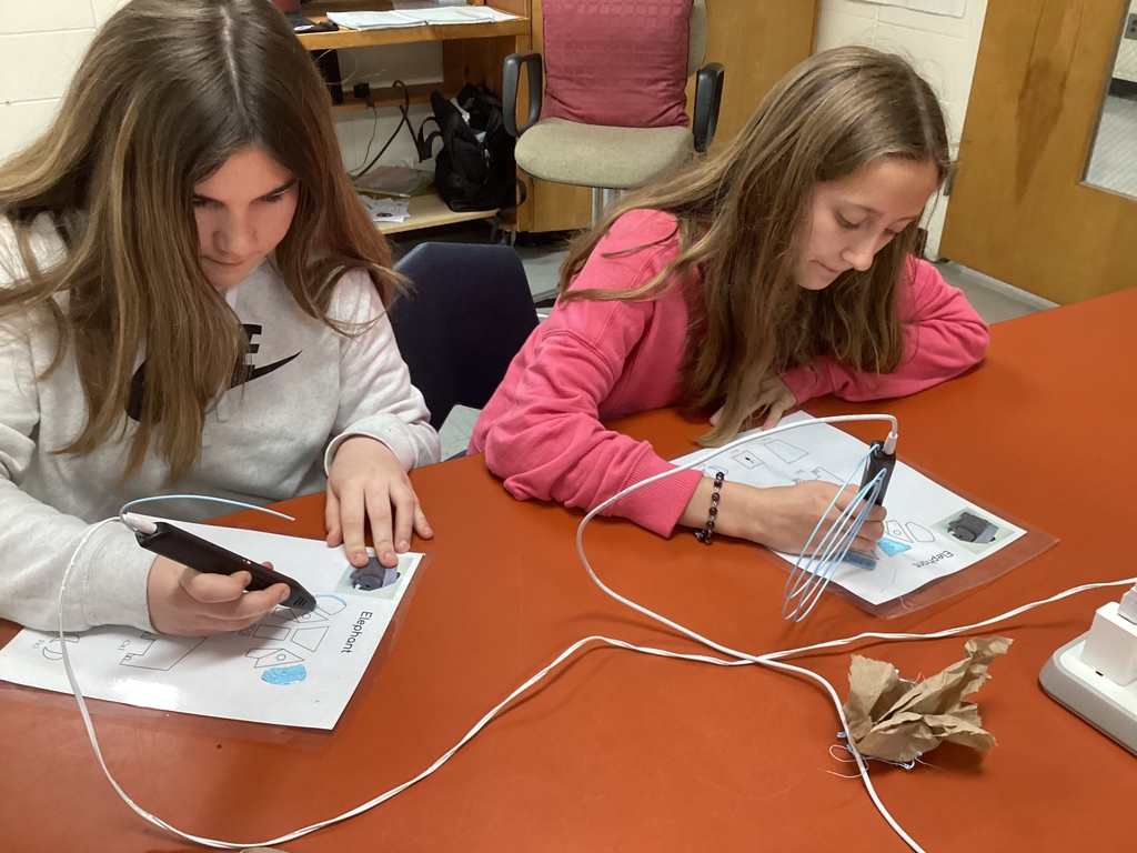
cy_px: 426
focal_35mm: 31
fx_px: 1018
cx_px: 568
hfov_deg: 58.4
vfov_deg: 45.4
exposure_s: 1/60
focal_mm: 3.3
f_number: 2.4
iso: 320
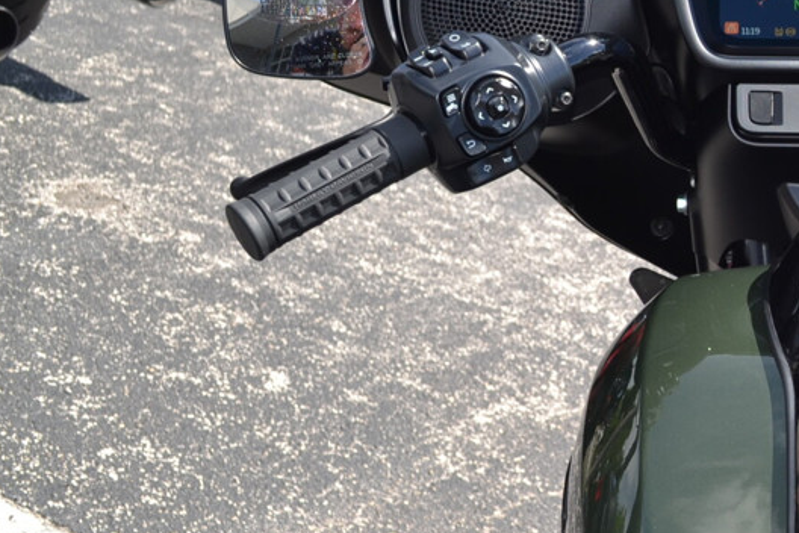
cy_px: 250
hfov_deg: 25.0
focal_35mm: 75
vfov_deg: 18.2
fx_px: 1664
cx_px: 888
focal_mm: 22
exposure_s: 1/200
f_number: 7.1
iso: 100
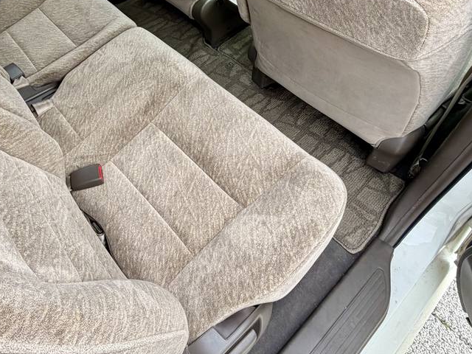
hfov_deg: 61.3
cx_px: 142
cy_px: 60
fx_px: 382
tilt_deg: -41.0
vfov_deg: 46.6
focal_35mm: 28
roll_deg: +5.8
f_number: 2.2
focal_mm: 2.22
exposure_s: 1/121
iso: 50
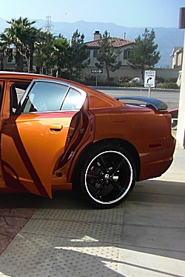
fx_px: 492
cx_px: -43
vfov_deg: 31.4
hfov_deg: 19.9
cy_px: 155
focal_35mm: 64
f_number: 2.8
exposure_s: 1/500
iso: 50
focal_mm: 6.3
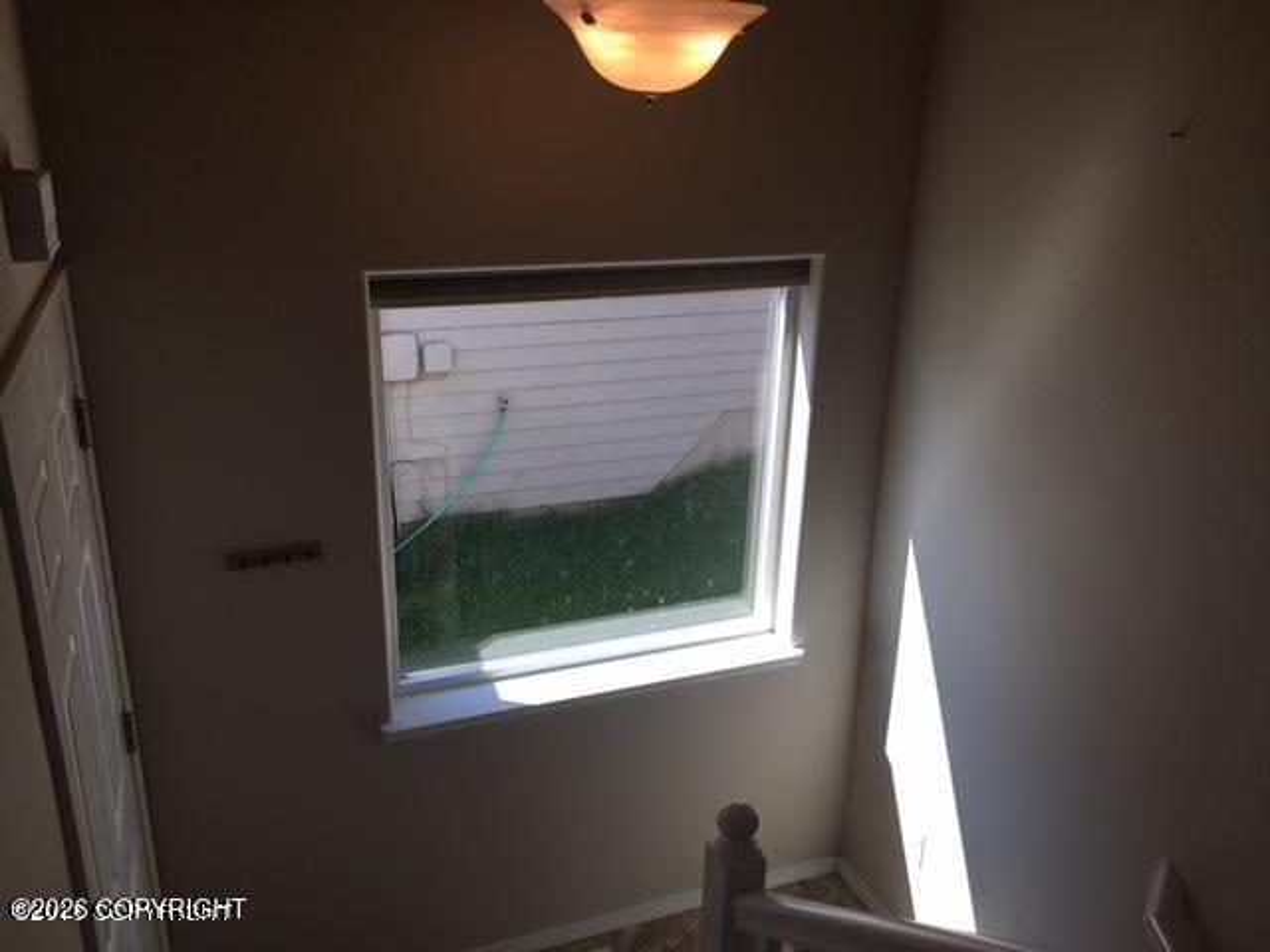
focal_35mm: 29
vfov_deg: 48.2
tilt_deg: -21.8
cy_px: 476
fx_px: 1064
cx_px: 635
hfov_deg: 61.7
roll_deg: -1.9
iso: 25
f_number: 2.2
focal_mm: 4.15
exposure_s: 1/277
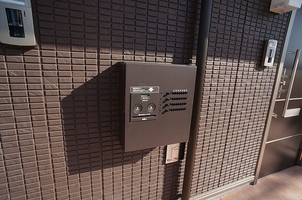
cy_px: 100
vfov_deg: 53.0
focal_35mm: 24
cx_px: 151
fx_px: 201
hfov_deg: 73.8
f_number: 8
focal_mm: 16
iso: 100
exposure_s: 1/100
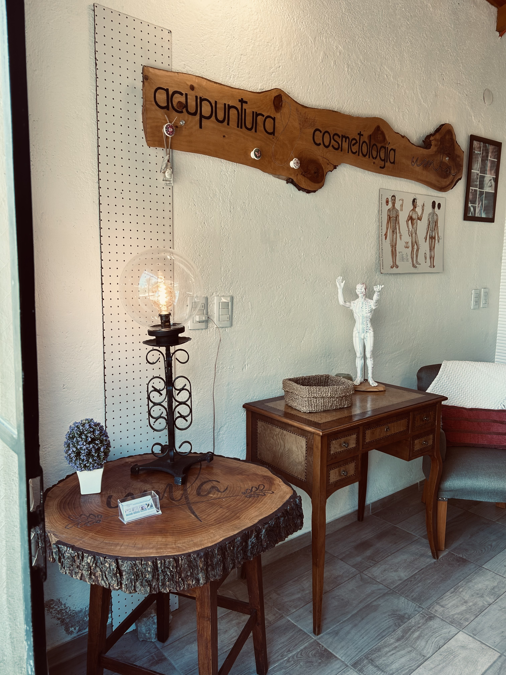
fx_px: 507
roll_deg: -0.9
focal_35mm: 26
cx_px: 253
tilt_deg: -7.4
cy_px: 338
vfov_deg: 67.3
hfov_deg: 53.1
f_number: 1.5
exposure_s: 1/100
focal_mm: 5.7
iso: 40
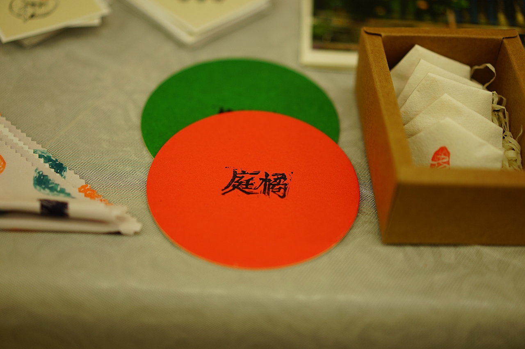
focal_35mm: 55
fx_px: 801
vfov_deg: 24.6
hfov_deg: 36.3
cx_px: 262
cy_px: 174
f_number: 1.8
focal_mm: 55
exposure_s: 1/60
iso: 200
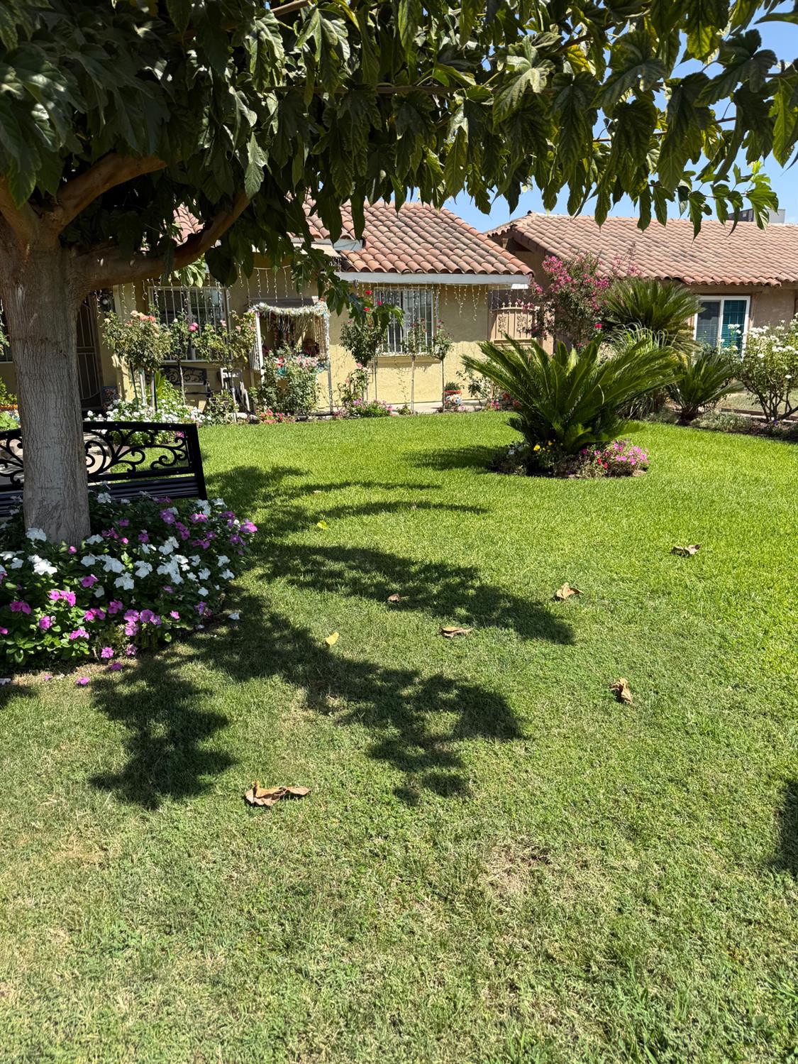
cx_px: 399
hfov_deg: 56.8
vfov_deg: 71.6
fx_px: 737
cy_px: 532
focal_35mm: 24
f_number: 1.78
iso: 80
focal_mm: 6.76
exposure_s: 1/2525
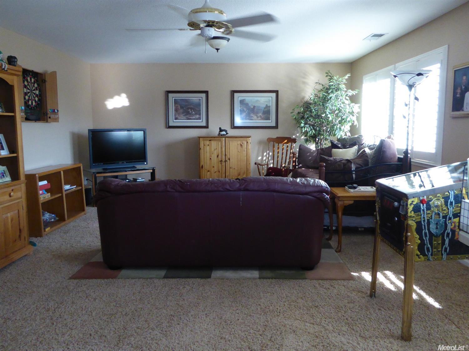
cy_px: 176
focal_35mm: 29
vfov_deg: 48.2
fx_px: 393
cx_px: 234
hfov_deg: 61.7
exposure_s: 1/60
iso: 640
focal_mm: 5
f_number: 3.5
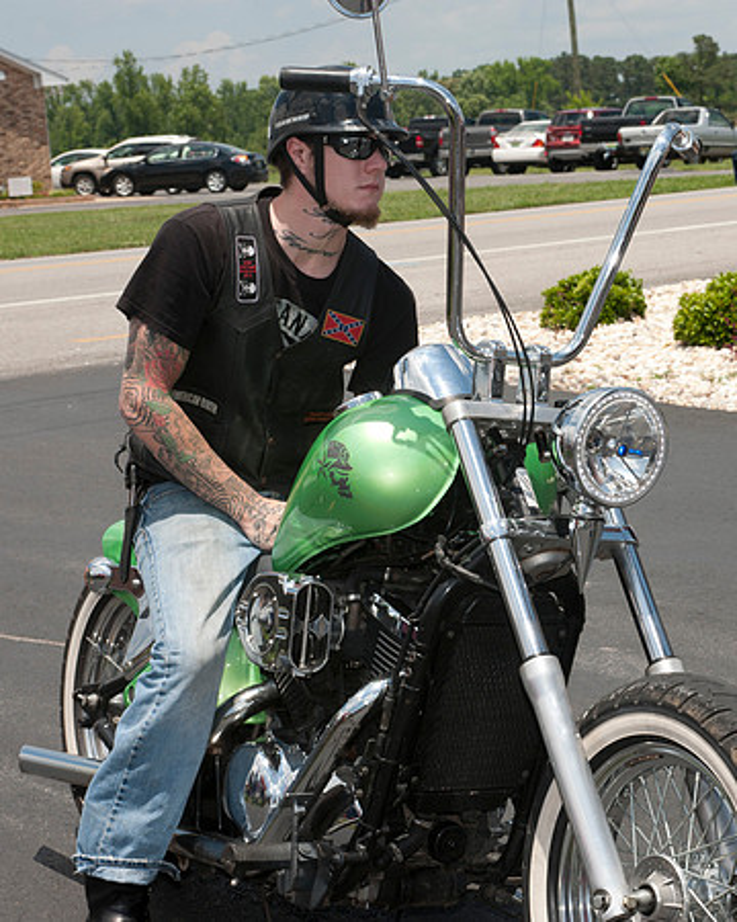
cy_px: 461
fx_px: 2689
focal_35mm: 99
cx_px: 497
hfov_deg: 15.6
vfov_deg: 19.4
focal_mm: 70
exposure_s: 1/250
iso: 200
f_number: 13
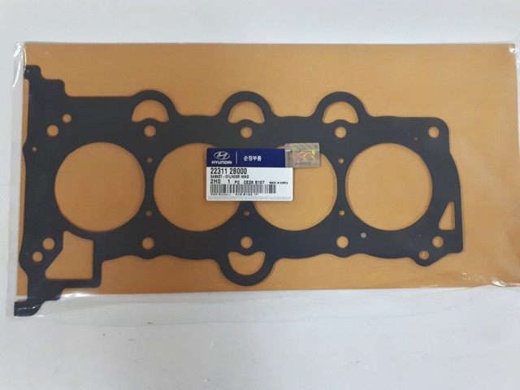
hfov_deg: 65.3
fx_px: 406
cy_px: 195
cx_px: 260
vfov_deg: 51.4
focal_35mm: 27
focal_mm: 3.6
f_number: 1.9
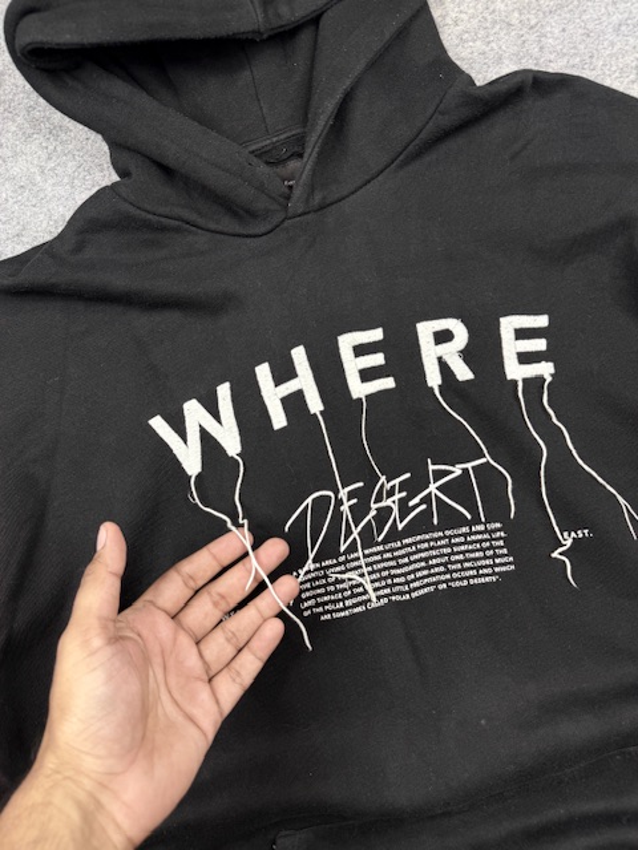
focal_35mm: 24
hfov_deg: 56.8
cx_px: 319
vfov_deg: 71.6
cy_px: 425
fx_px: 590
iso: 100
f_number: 1.78
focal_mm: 6.76
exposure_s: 1/100
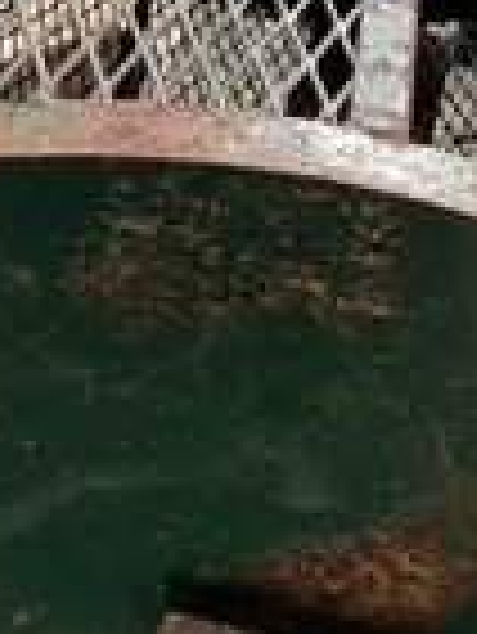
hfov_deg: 17.3
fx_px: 1504
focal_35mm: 82
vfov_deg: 23.8
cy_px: 333
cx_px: 544
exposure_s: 1/829
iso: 25
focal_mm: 3
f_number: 1.8
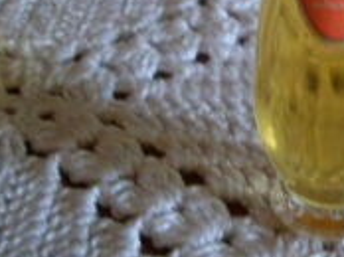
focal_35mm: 105
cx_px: 308
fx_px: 1042
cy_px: -20
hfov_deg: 18.4
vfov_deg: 13.8
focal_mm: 6.3
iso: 200
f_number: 2.8
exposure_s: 1/20
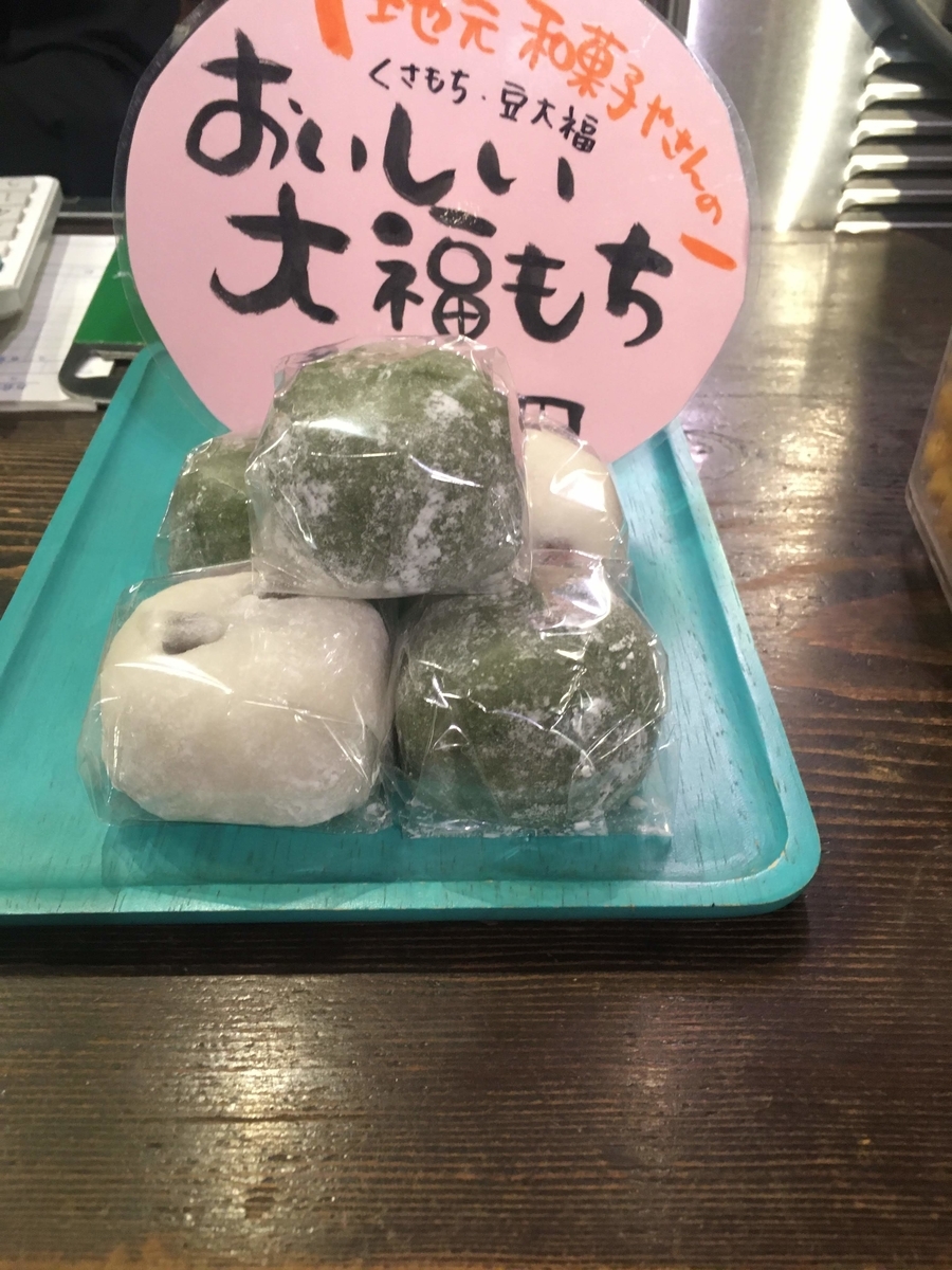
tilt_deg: -41.4
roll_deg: -0.9
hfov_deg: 48.2
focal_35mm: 29
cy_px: 635
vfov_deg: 61.7
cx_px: 476
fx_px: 1063
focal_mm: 4.15
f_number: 2.2
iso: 160
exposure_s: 1/30
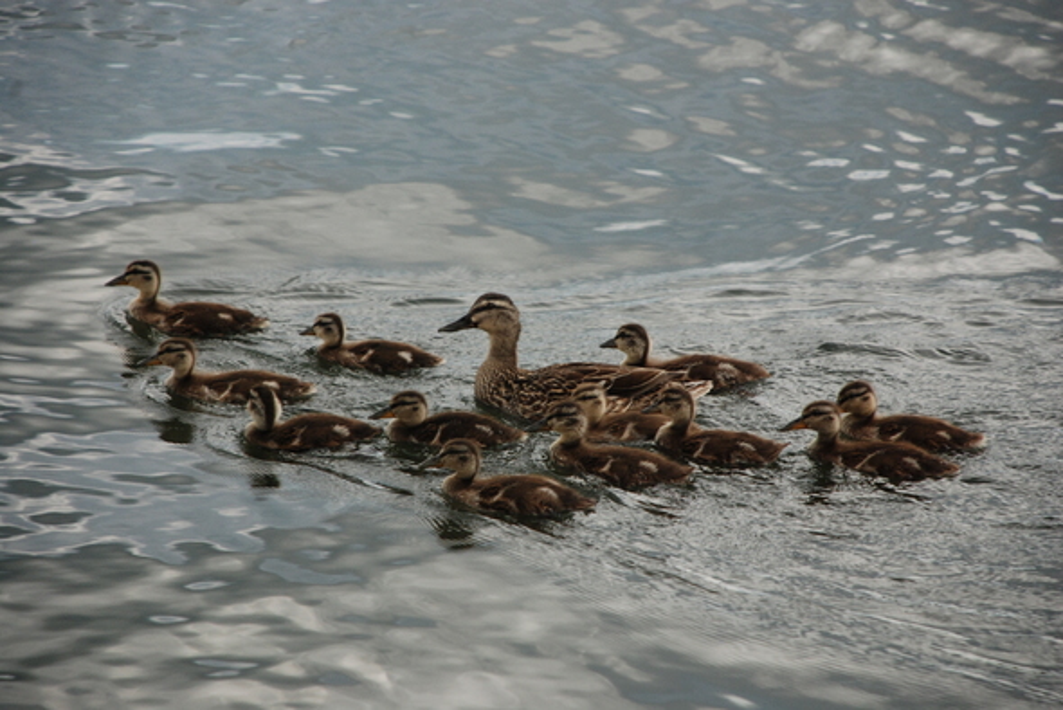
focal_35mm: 202
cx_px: 532
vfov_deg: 6.8
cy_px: 355
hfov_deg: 10.2
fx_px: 5982
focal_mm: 135
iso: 500
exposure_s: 1/500
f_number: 5.6
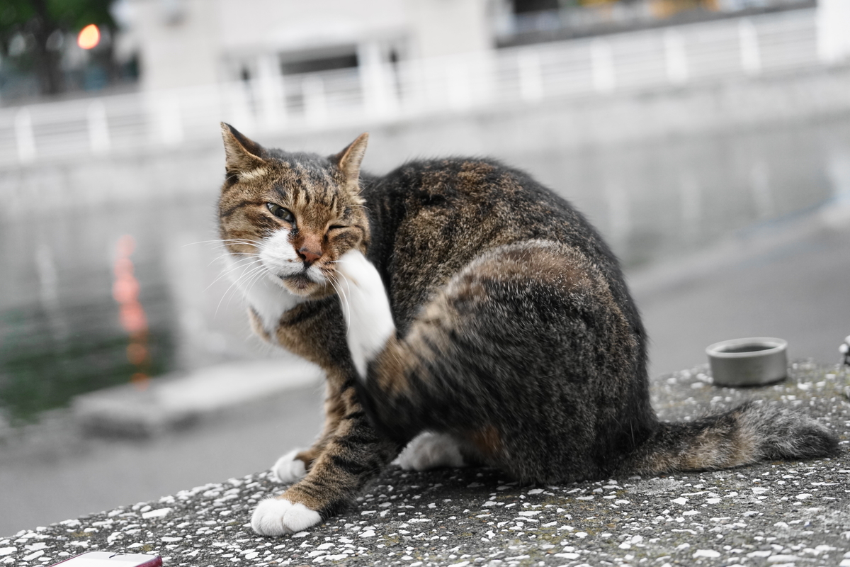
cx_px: 425
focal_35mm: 70
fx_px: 1653
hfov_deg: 28.8
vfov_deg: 19.5
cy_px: 284
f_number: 4.5
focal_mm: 70
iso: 1250
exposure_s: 1/80
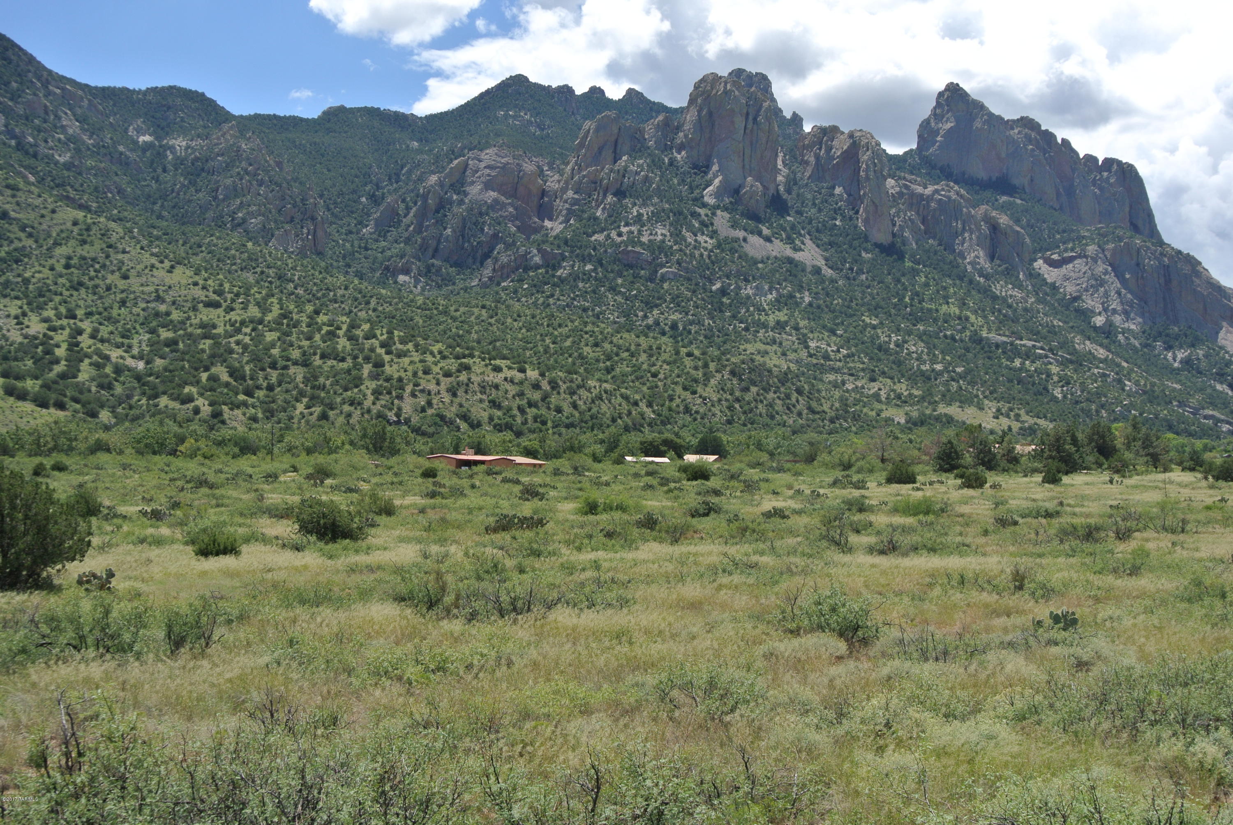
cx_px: 616
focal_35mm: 44
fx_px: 1509
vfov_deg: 30.6
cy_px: 412
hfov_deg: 44.5
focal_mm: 16.3
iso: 100
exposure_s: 1/800
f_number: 4.5
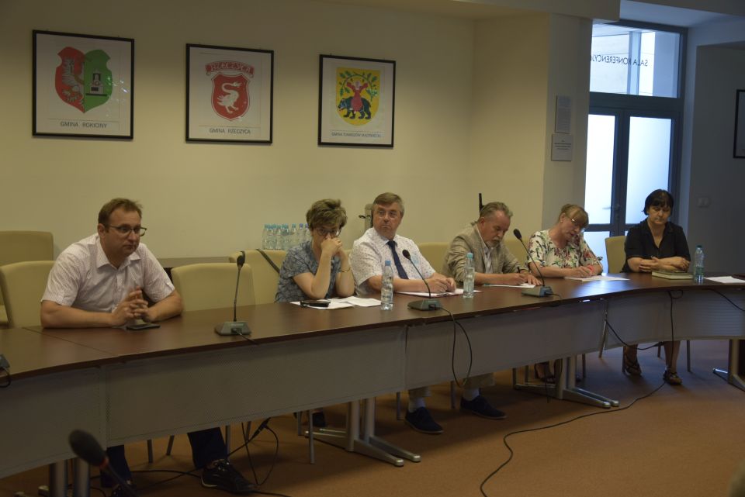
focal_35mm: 48
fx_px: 994
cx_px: 372
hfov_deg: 41.1
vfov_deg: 28.1
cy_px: 248
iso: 400
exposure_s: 1/50
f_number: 4.2
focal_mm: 32
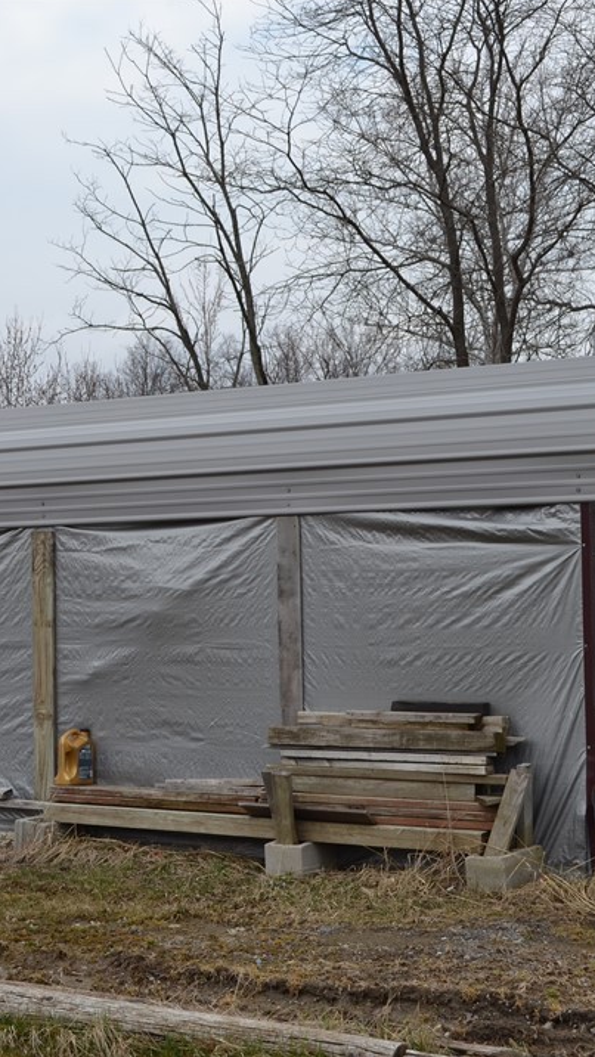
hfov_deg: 19.2
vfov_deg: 33.8
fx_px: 1738
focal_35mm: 62
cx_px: 90
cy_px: 530
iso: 100
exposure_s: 1/200
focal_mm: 26
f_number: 7.1
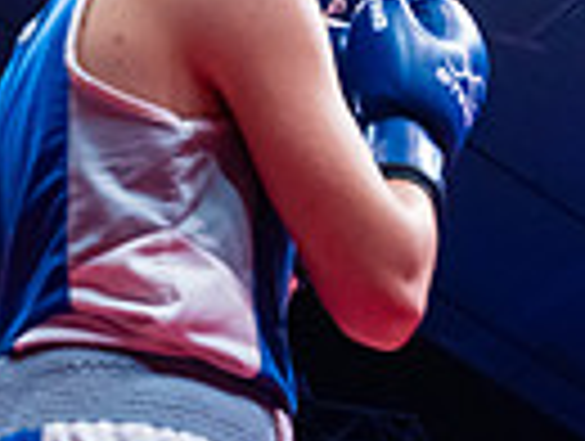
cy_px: 601
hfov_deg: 15.7
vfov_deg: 12.0
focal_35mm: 120
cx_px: 720
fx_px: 2032
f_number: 2.8
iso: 3200
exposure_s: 1/800
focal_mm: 28
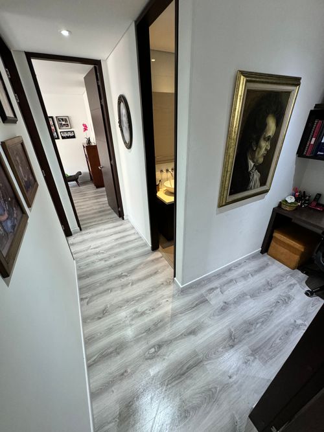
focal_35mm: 14
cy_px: 216
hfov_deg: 85.7
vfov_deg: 102.1
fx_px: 175
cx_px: 162
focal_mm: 2.22
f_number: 2.2
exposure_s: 1/120
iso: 320
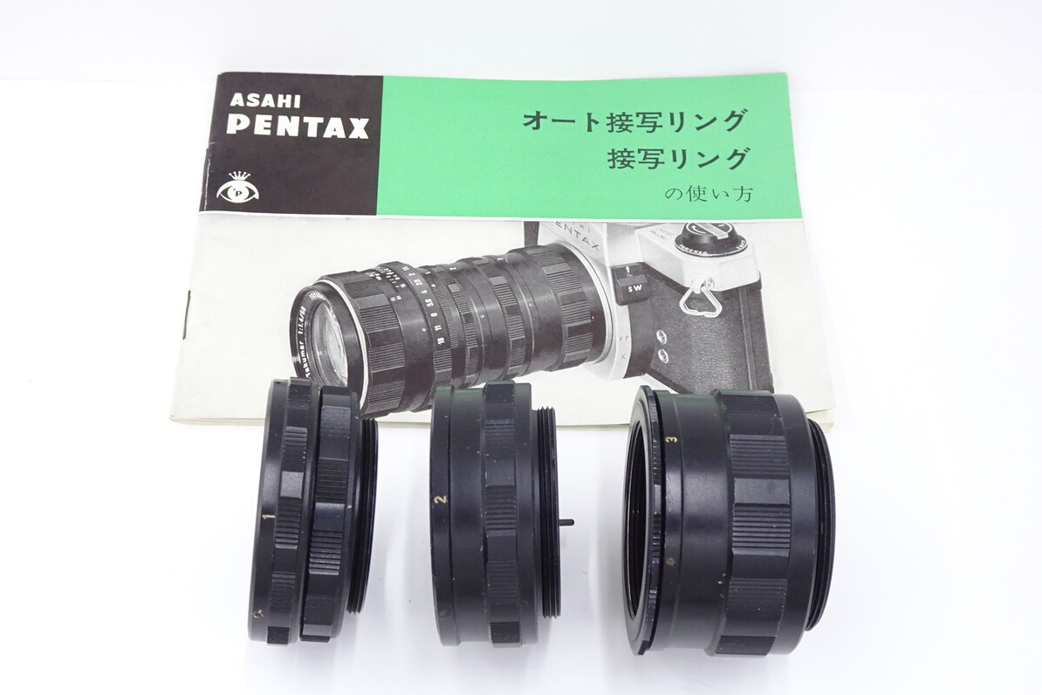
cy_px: 359
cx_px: 523
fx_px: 1331
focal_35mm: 46
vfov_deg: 29.2
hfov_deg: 42.7
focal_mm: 7.58
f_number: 4.5
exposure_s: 1/50
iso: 400
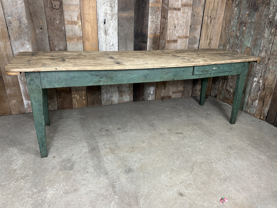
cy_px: 106
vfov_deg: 54.9
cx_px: 139
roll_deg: -2.1
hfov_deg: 69.4
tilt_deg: -24.4
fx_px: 200
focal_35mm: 25
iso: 160
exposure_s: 1/50
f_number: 1.78
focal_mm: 6.86
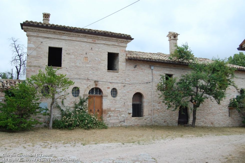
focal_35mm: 33
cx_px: 122
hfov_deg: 57.3
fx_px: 224
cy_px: 82
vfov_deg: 39.9
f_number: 6.3
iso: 200
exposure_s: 1/160
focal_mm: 22
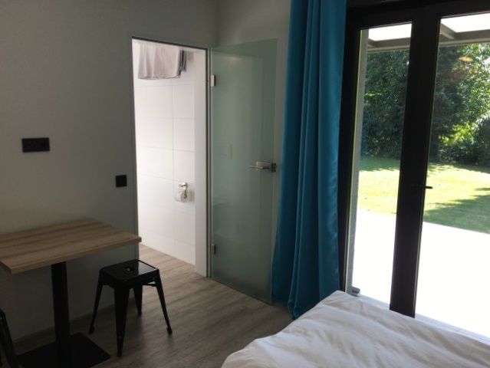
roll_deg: -0.7
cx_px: 245
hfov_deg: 61.6
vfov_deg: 48.3
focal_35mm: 29
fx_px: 411
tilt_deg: -8.8
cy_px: 184
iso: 25
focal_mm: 4.15
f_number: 2.2
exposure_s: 1/114
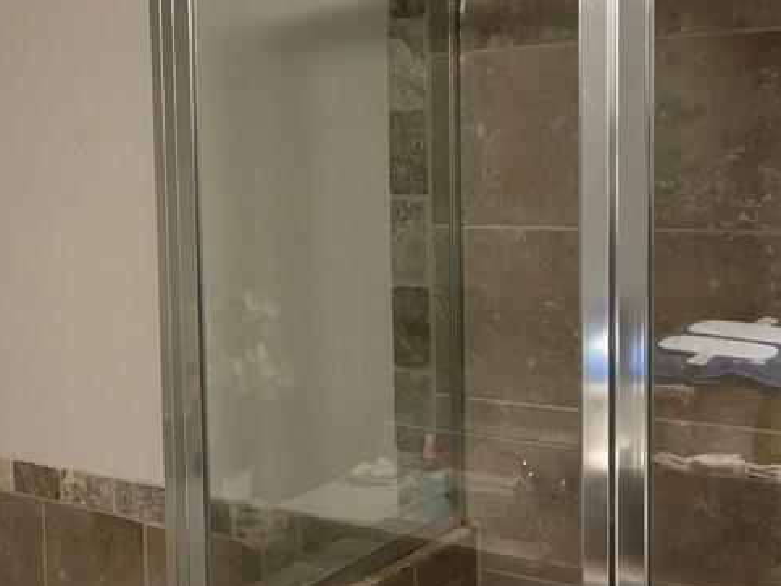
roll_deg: +0.4
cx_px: 190
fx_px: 1241
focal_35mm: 55
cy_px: 220
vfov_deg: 26.5
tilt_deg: -4.0
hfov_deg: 34.2
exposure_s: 1/60
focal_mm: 5.96
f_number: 1.6
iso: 500
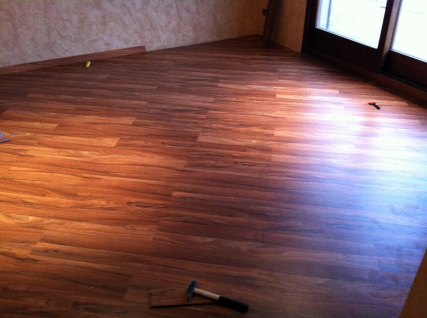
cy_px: 159
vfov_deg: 40.6
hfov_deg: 52.7
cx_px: 214
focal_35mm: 35
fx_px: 431
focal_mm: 3.85
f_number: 2.8
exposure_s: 1/15
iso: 250
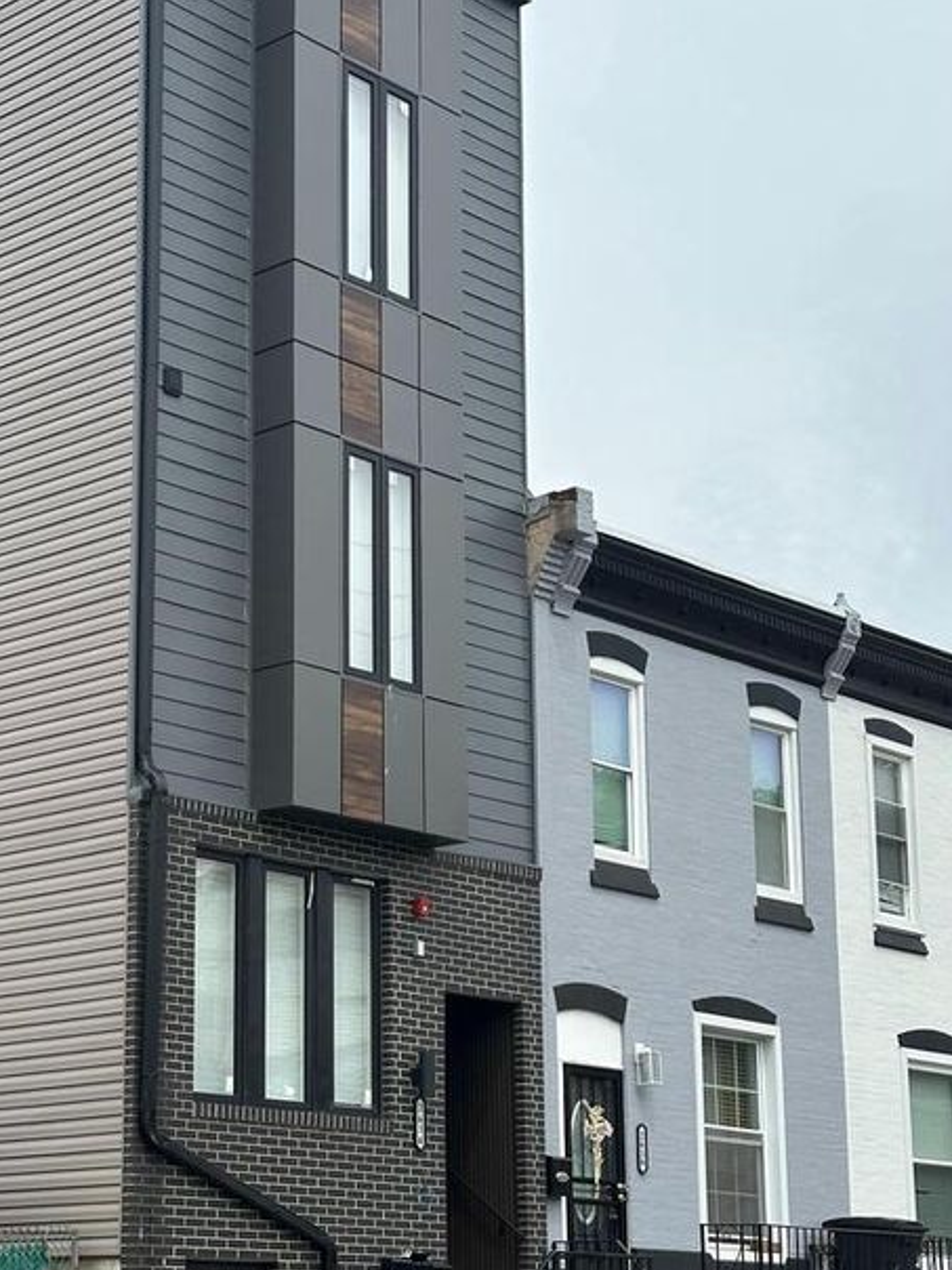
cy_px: 693
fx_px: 1943
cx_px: 439
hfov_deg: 27.5
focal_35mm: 53
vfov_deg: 36.1
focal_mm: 6.86
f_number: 1.78
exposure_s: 1/3257
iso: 64
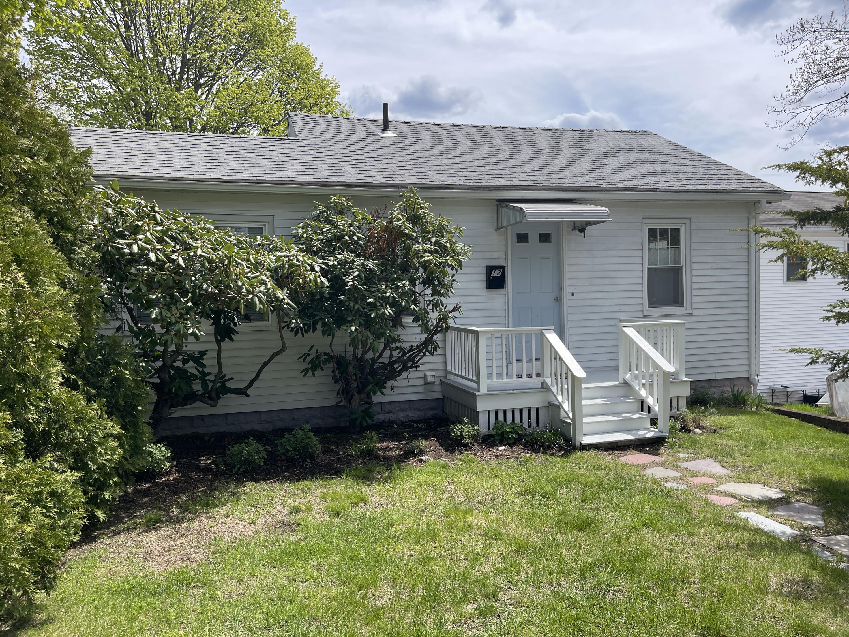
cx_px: 424
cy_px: 318
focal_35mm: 25
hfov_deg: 69.4
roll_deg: +2.3
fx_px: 613
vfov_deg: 54.9
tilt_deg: -4.0
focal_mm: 5.1
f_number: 1.6
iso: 32
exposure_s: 1/2336
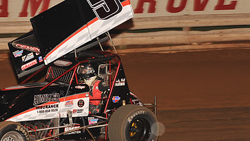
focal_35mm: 205
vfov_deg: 5.9
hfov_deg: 10.5
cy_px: 68
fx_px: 1359
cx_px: 62
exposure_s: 1/320
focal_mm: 120
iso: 1000
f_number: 6.3
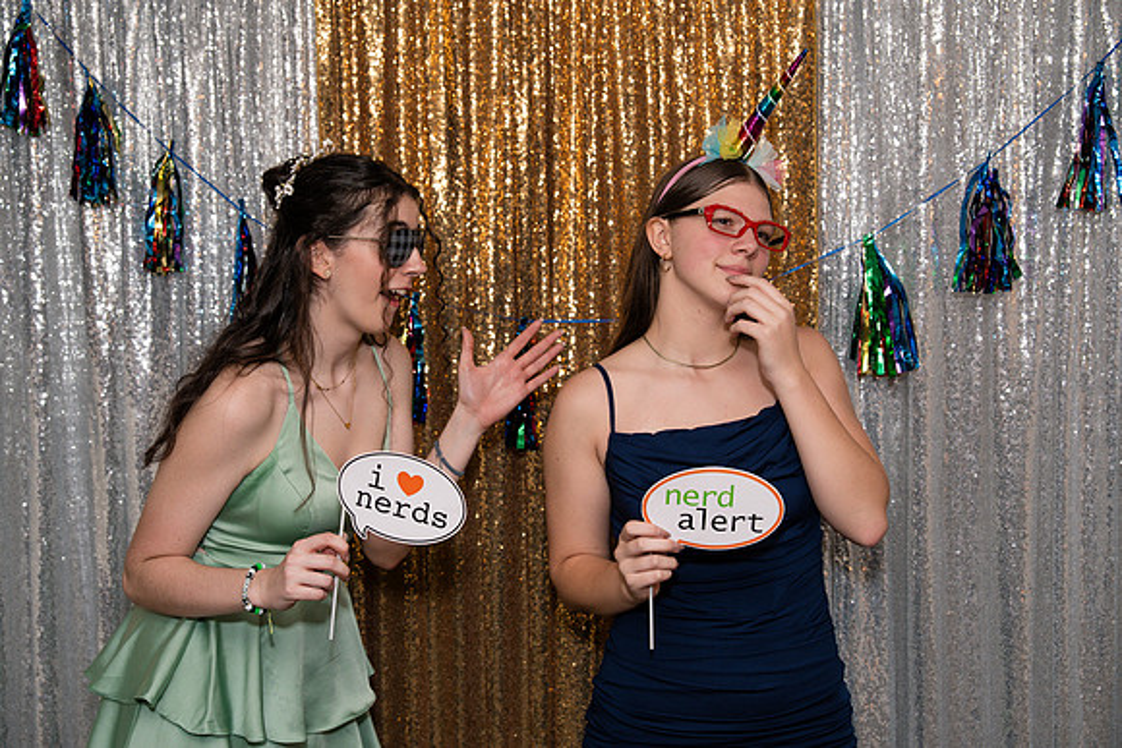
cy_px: 374
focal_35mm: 49
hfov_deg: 40.3
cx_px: 561
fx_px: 1527
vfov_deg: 27.5
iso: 400
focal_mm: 49
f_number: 4
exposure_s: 1/250
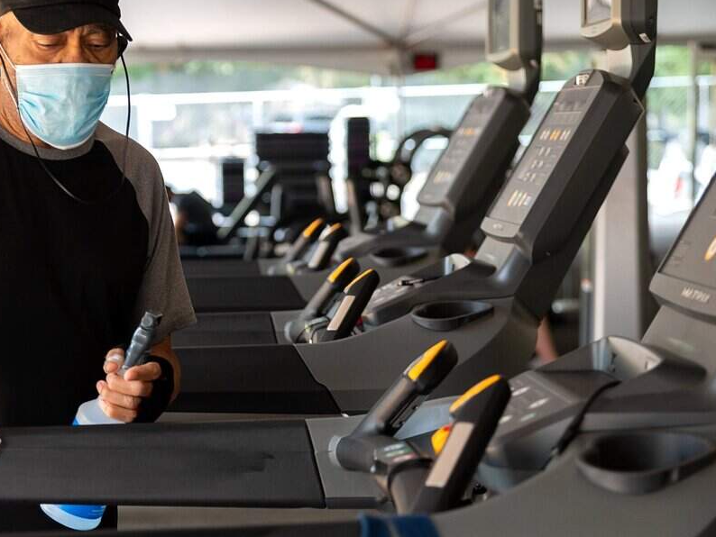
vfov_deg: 12.5
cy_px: 292
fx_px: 2462
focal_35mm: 119
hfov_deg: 16.5
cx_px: 240
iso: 1600
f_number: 4.5
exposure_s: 1/200
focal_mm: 82
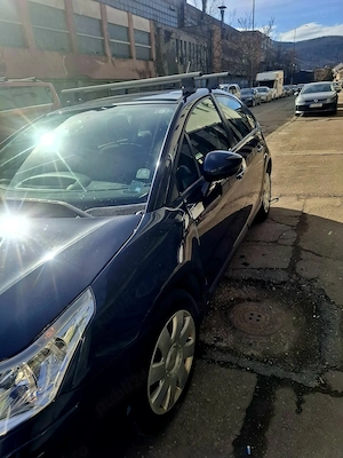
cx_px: 172
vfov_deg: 73.9
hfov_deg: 58.9
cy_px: 229
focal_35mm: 23
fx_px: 304
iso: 50
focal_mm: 5.54
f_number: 1.8
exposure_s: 1/1429
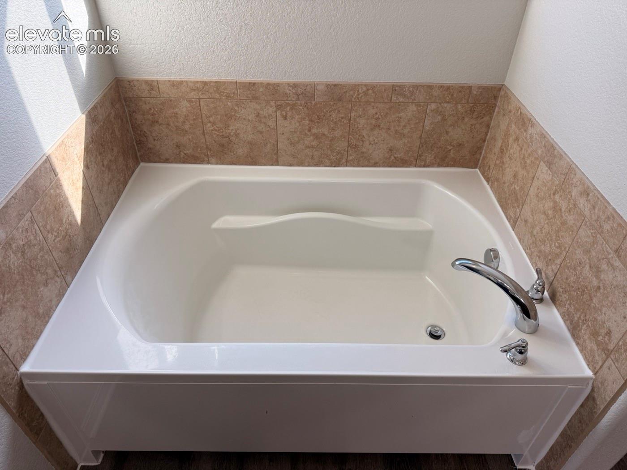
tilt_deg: -38.5
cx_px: 314
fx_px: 435
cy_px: 235
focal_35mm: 24
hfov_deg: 71.6
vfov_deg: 56.8
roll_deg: -0.5
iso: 100
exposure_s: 1/423
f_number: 1.78
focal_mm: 6.76
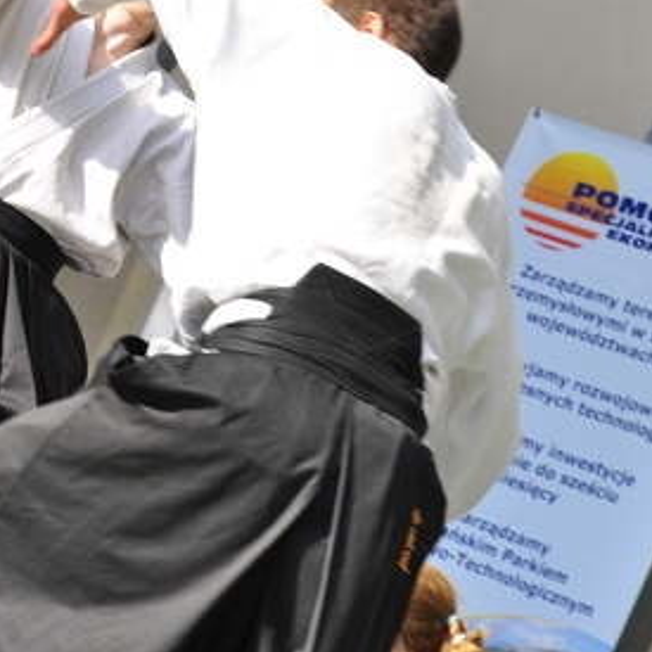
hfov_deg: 7.4
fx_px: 5050
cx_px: 88
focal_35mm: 237
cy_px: 155
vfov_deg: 7.4
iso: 200
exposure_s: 1/160
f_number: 9
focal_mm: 80
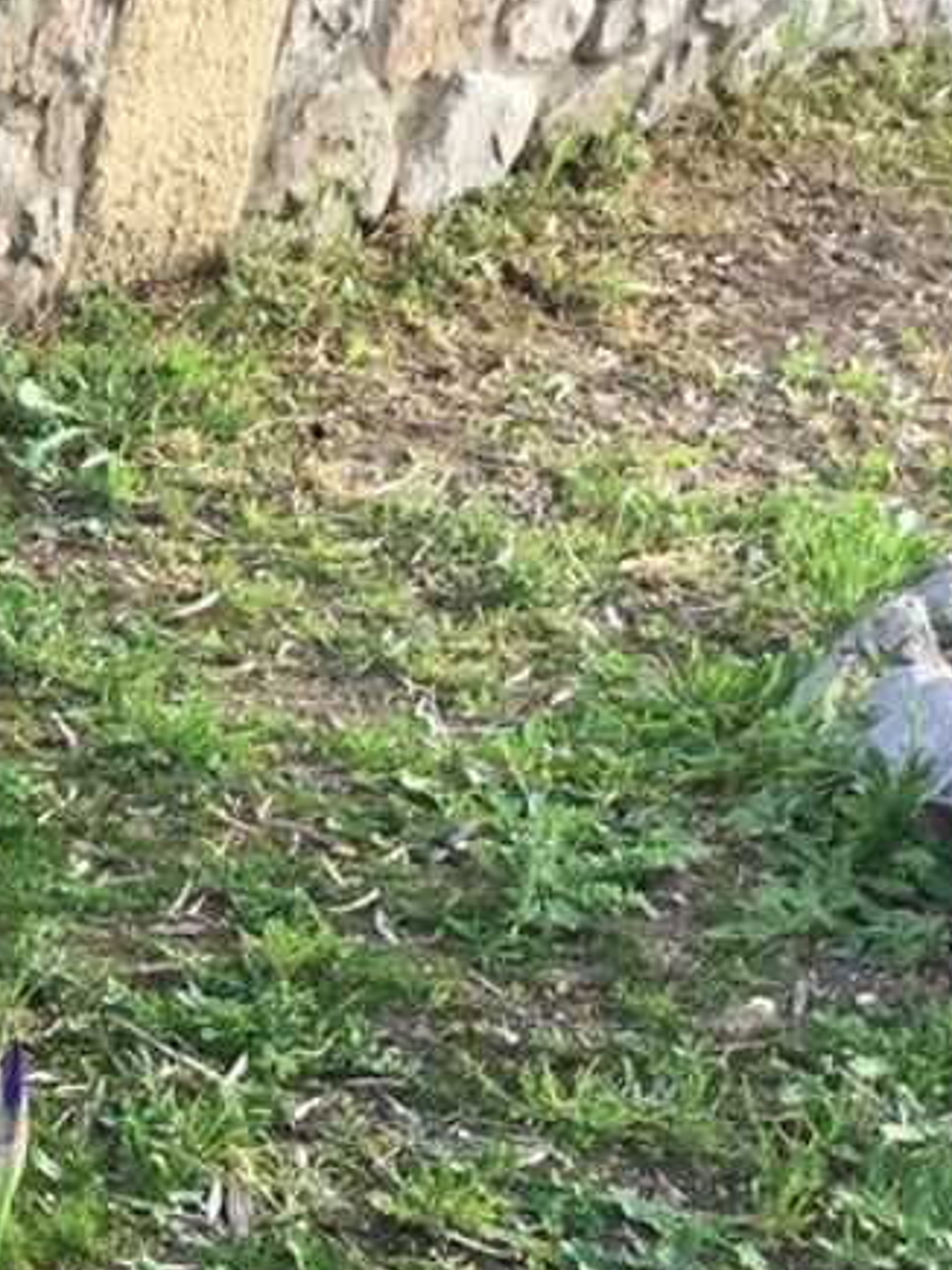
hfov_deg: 14.6
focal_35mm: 95
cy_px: 965
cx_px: -441
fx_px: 3485
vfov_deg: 20.5
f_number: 2.4
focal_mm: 3.3
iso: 32
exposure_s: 1/50
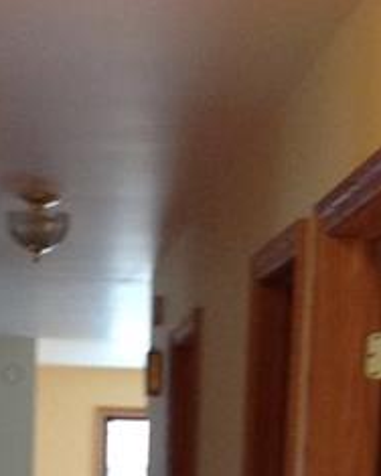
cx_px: 59
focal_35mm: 149
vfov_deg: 12.3
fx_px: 2100
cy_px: 711
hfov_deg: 10.3
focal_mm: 4.28
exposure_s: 1/15
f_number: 2.4
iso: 100
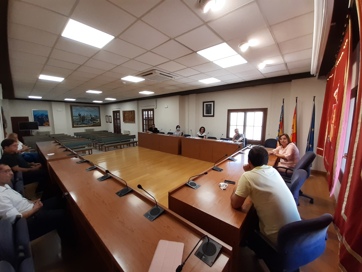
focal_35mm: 13
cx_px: 181
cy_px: 136
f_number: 2.2
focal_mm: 1.13
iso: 80
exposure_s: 1/50
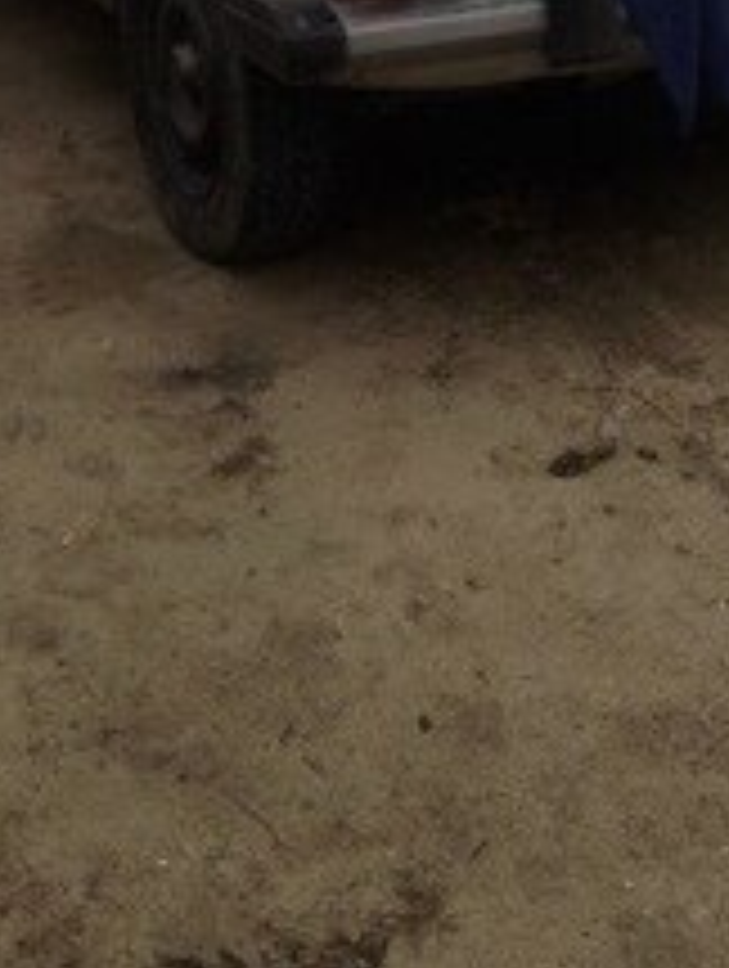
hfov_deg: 19.2
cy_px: -131
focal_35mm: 76
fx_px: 2128
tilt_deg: -10.0
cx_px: 612
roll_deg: +3.0
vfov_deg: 23.8
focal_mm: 4.12
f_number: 2.4
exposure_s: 1/1063
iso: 50
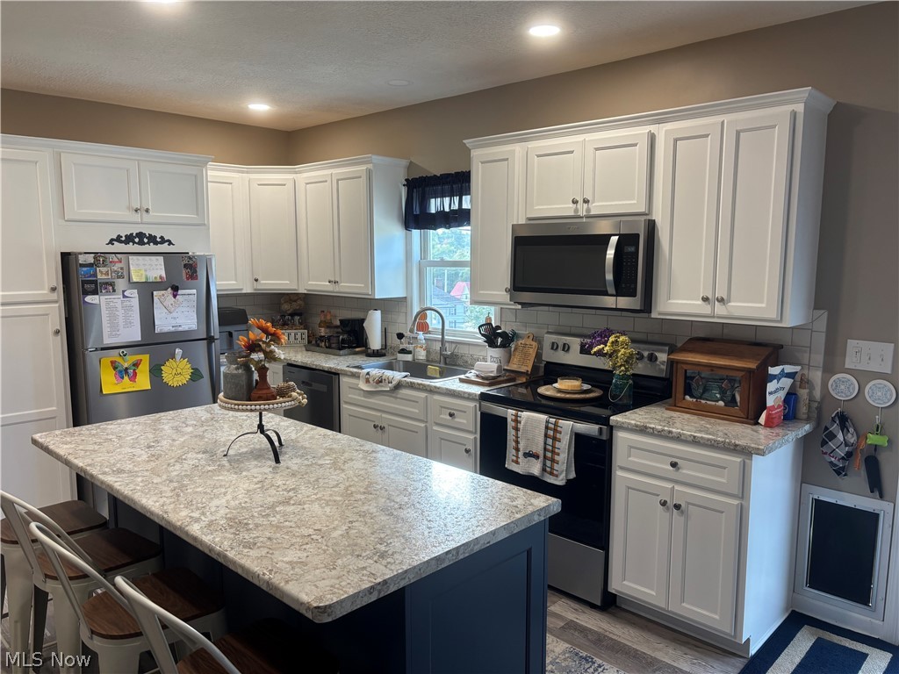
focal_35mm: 26
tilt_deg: -7.9
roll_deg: -0.2
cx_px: 450
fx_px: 675
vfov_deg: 53.1
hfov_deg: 67.3
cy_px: 337
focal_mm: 5.96
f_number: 1.6
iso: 100
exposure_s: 1/120
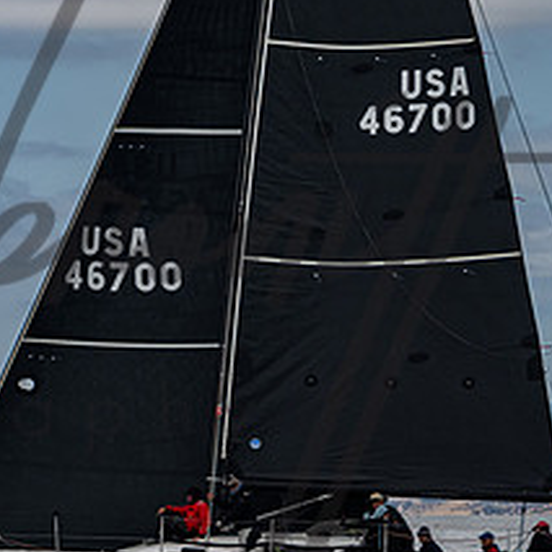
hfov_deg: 3.8
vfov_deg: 3.9
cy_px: 242
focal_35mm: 455
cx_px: 43
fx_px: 8209
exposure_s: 1/3200
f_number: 7.6
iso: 640
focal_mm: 165
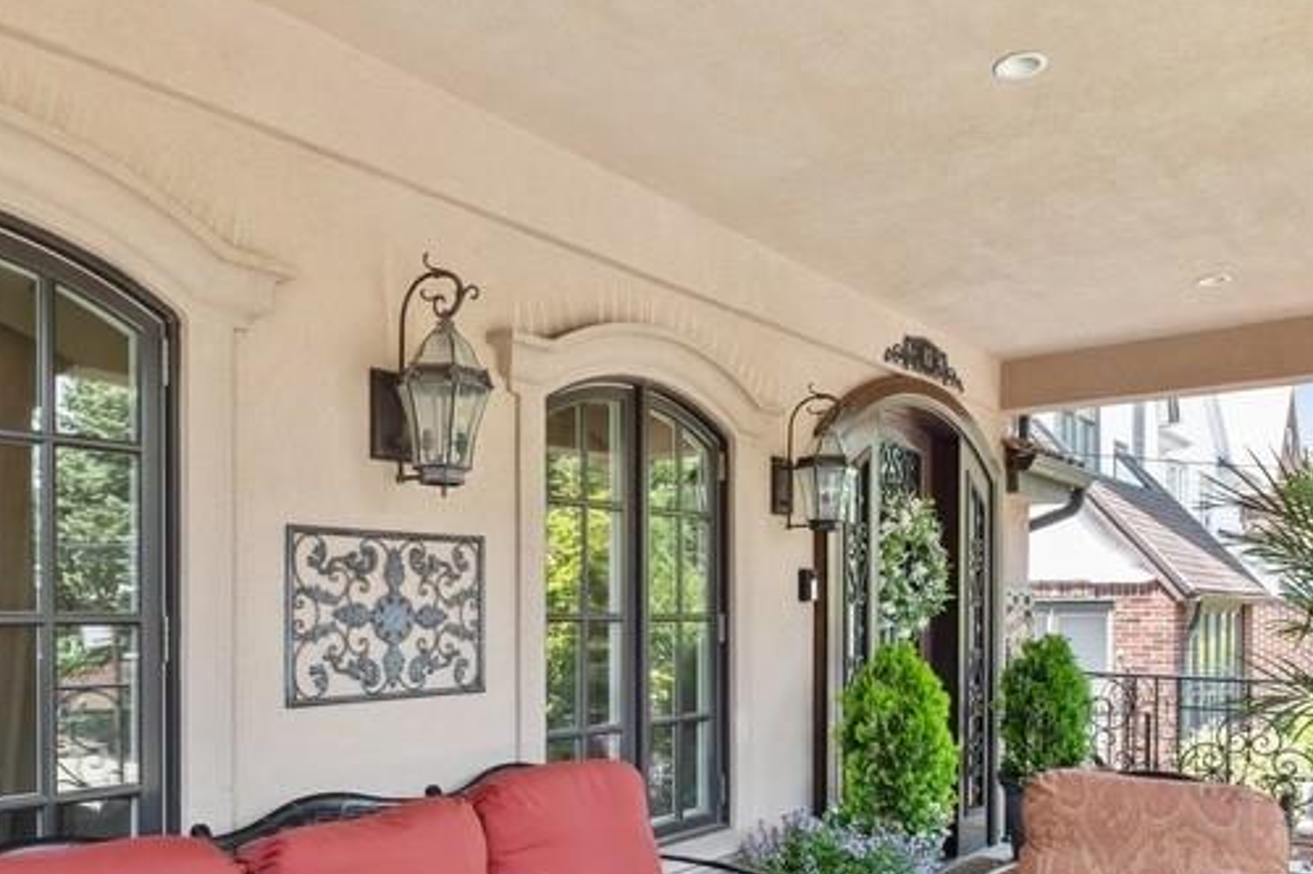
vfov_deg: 46.3
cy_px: 648
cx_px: 617
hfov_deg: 67.3
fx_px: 984
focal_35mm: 27
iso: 250
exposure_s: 1/35
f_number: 7.1
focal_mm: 10
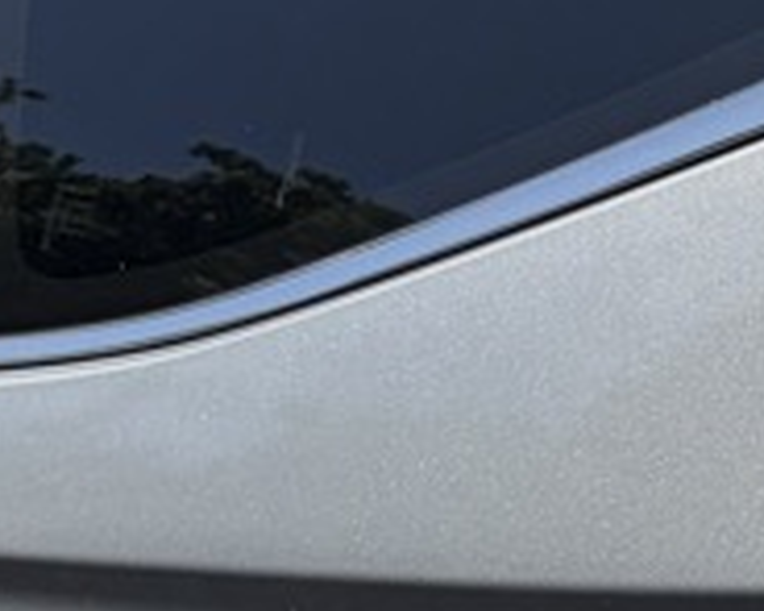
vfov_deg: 7.8
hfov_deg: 9.9
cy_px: 939
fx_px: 4362
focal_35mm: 193
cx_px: 793
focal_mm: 5.96
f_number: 1.6
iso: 64
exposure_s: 1/4065
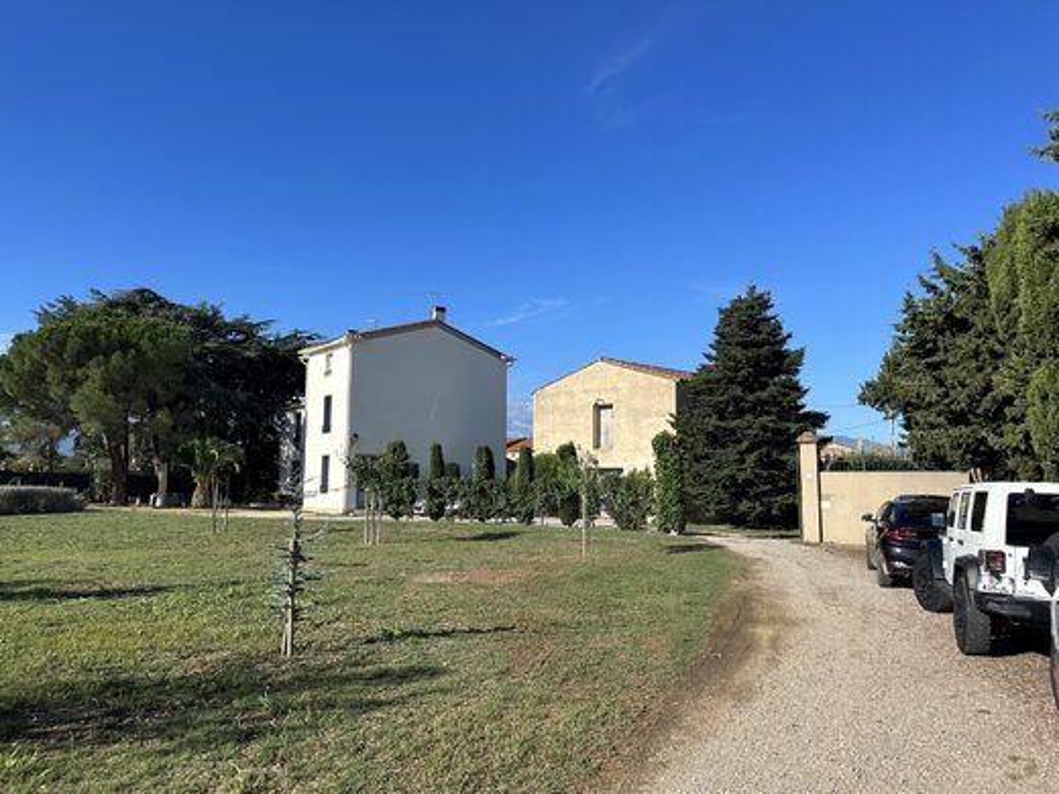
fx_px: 734
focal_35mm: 24
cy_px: 397
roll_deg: -0.2
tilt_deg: +5.6
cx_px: 530
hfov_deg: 71.6
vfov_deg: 56.8
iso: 80
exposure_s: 1/4545
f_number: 1.78
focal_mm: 6.86
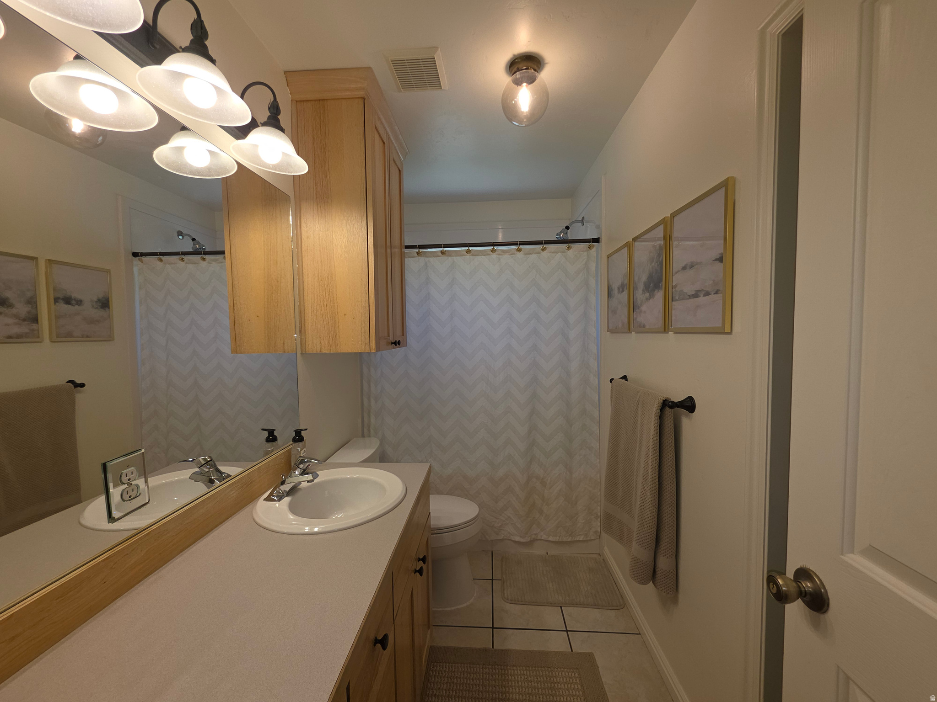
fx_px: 352
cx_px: 468
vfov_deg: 89.9
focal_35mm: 13
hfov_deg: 106.2
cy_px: 351
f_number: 1.9
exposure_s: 1/60
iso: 20
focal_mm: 2.2
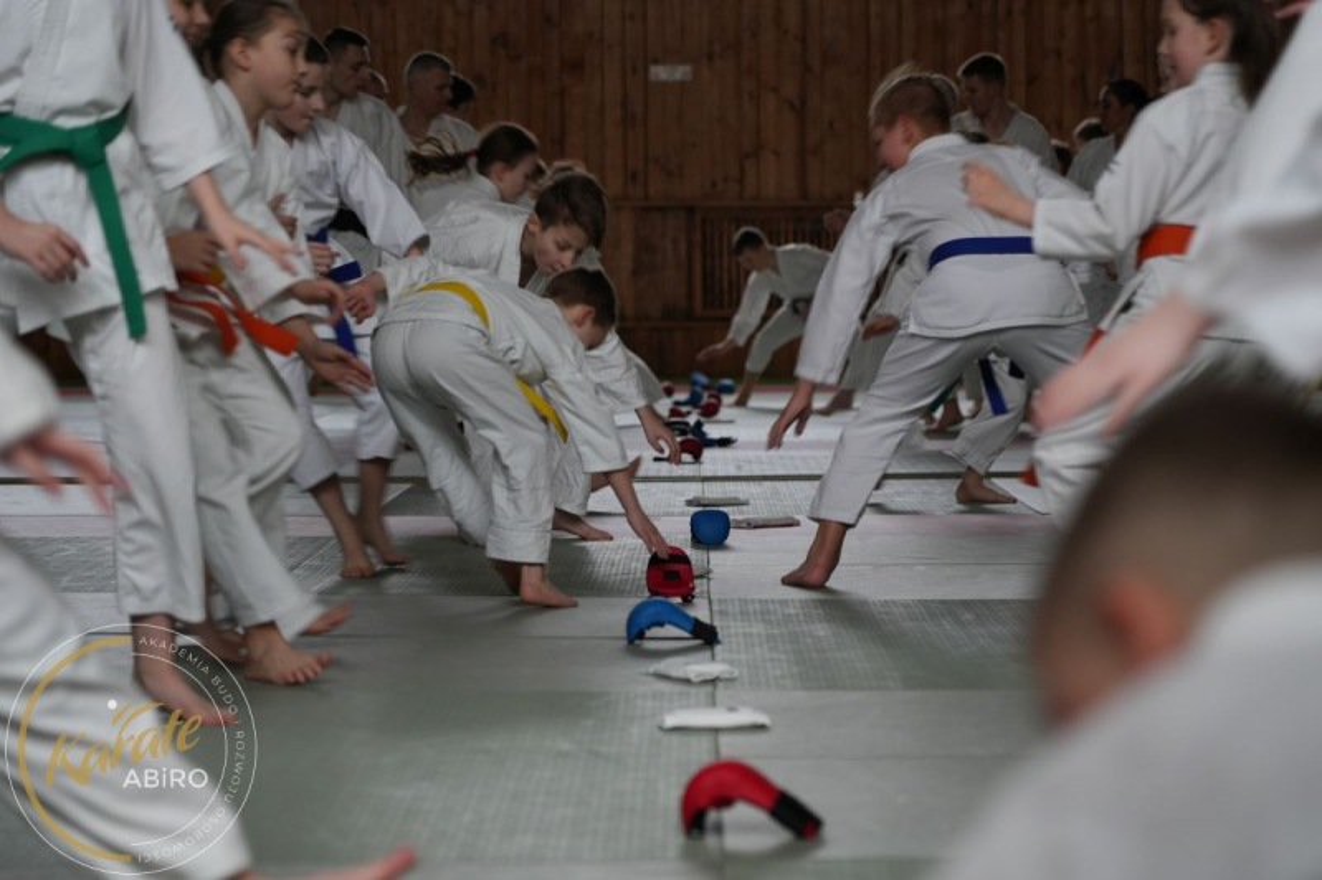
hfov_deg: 19.5
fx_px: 3855
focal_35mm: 105
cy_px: 440
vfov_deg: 13.0
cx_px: 661
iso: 1250
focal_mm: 105
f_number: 4
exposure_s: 1/160
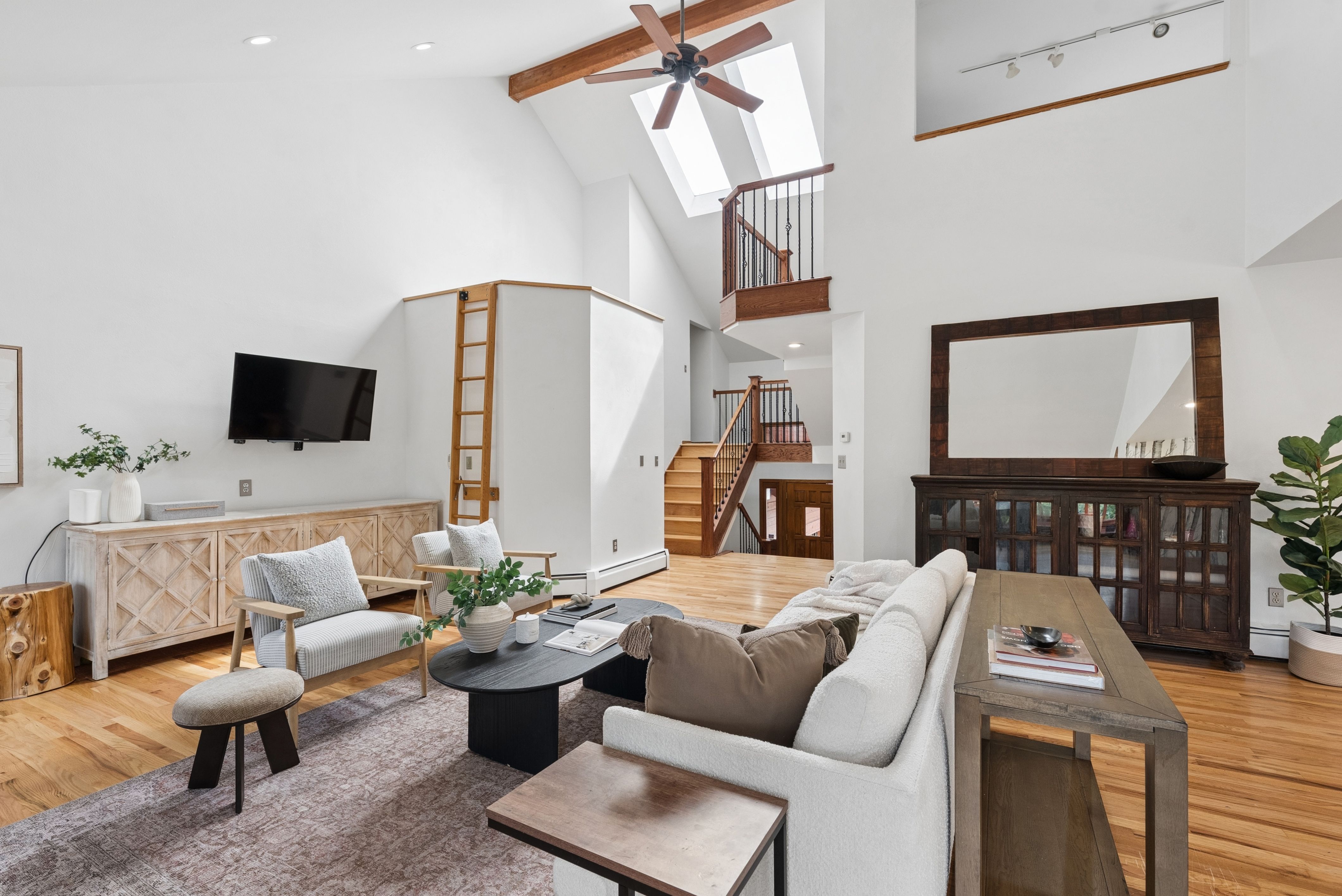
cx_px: 671
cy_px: 448
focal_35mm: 16
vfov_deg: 73.8
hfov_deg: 96.7
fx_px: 597
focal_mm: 16
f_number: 8
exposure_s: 1/100
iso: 640
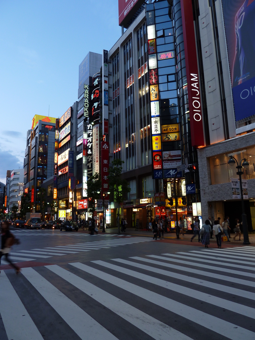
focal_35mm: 25
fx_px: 246
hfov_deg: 54.9
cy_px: 170
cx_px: 128
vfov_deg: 69.4
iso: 80
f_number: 3.3
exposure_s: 1/15
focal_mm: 4.1
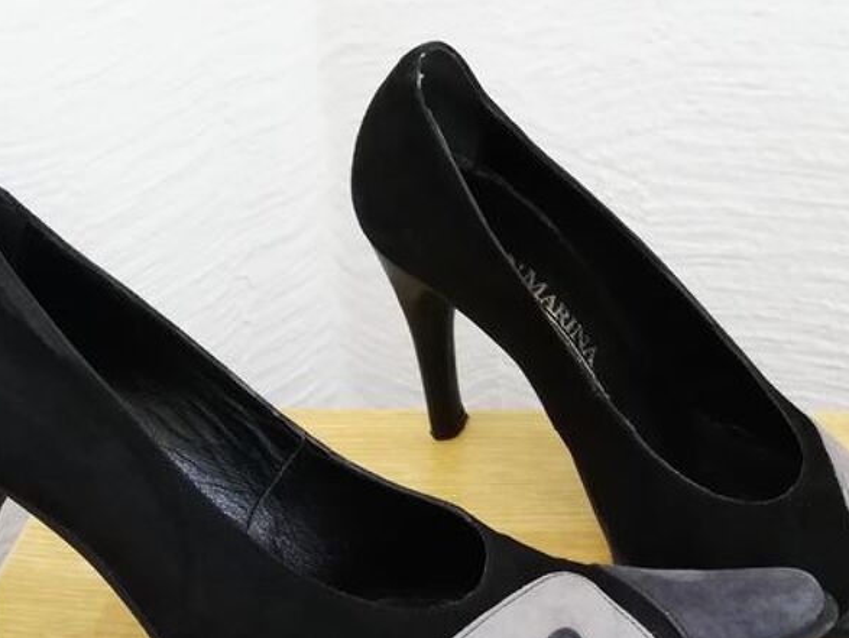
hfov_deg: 32.6
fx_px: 1448
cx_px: 485
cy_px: 360
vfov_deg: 24.8
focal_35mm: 59
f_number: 2.2
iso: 400
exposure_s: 1/25
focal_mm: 3.81
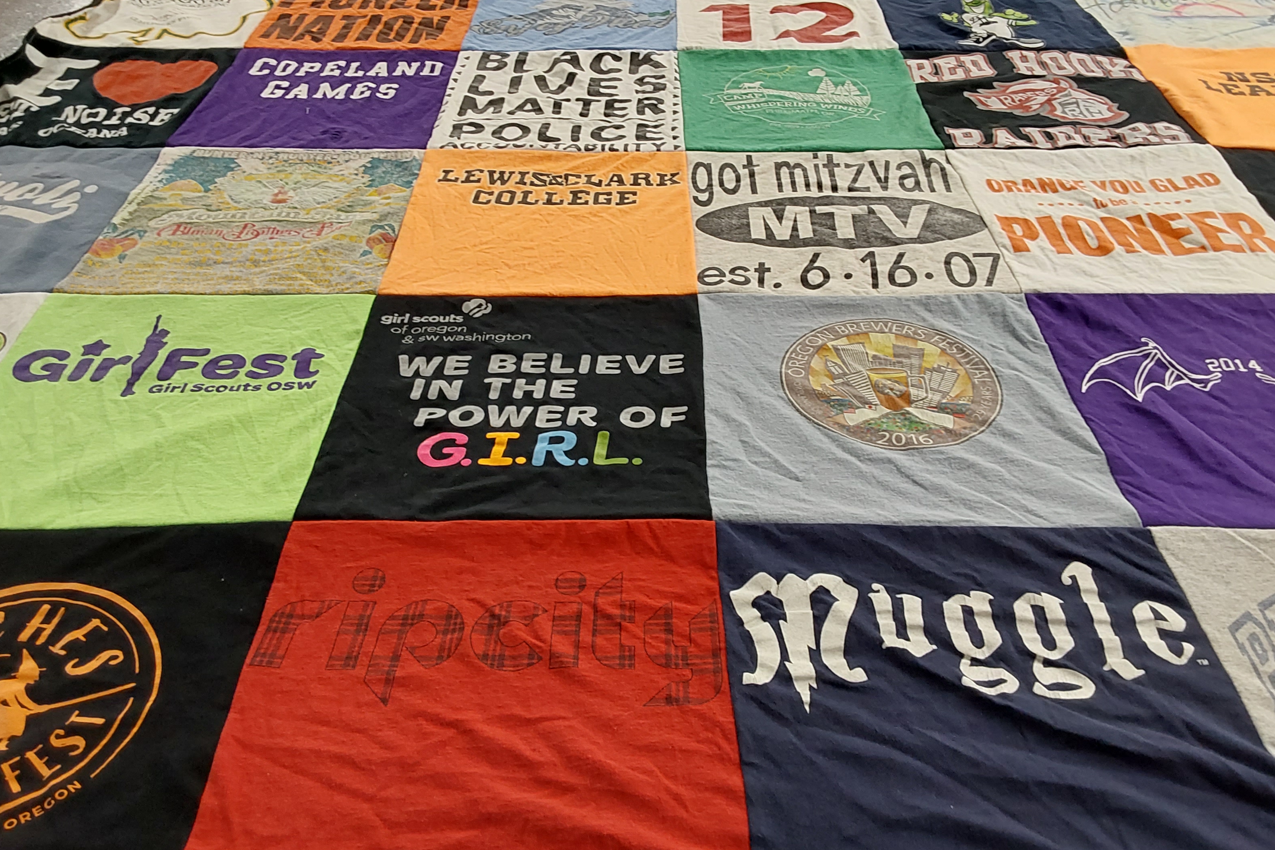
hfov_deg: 61.9
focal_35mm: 30
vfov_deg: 43.6
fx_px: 1062
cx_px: 646
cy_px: 406
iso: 100
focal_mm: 2.91
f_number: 1.9
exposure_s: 1/50
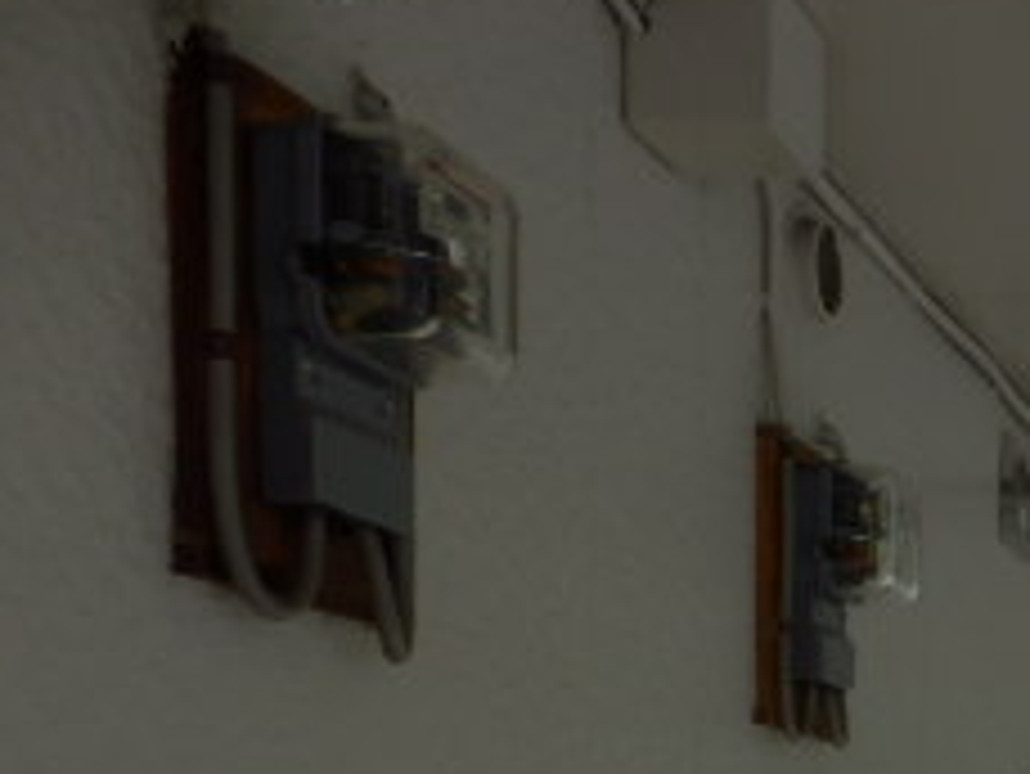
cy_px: 1048
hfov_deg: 24.6
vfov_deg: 19.9
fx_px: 1995
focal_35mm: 67
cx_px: 1390
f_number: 3
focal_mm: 4.2
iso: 80
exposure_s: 1/160
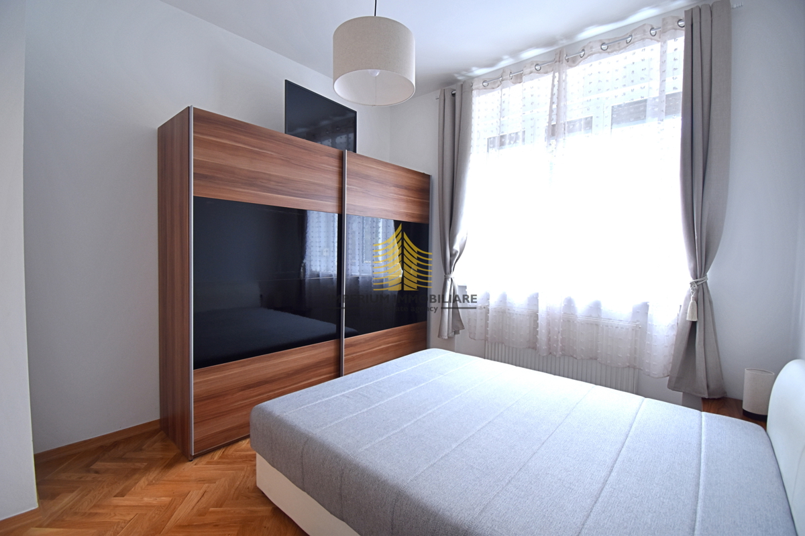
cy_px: 268
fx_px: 335
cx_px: 402
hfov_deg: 100.4
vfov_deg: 77.3
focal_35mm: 15
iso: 320
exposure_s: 1/30
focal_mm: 10
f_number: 4.5
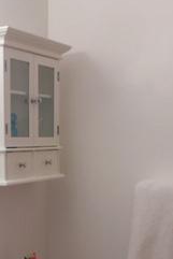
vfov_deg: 24.4
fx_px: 576
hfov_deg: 16.4
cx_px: -34
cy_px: 250
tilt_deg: -8.0
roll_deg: +0.9
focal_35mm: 80
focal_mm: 4.15
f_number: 2.2
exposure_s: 1/60
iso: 32
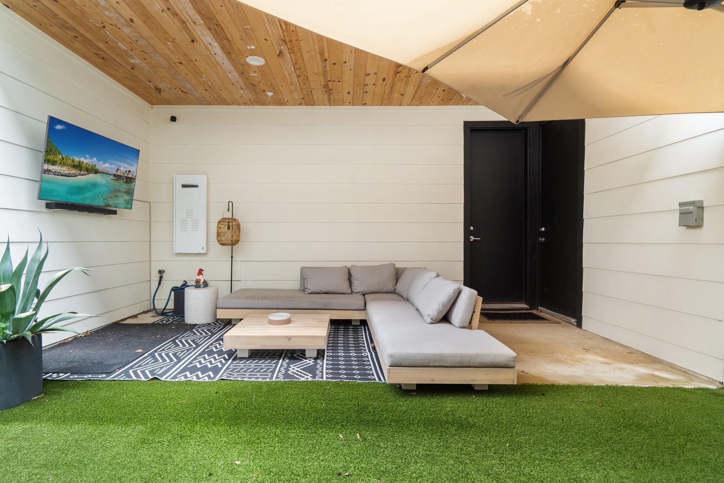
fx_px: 342
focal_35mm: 17
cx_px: 362
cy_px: 242
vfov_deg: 70.4
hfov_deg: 93.3
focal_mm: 17
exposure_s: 1/10
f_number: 8
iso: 400
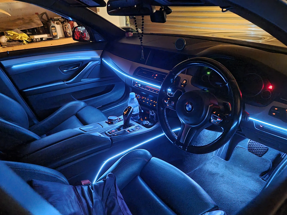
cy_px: 108
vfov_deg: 56.8
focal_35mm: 24
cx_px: 144
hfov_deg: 71.6
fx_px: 199
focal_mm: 6.7
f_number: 1.8
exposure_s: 1/10
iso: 1600
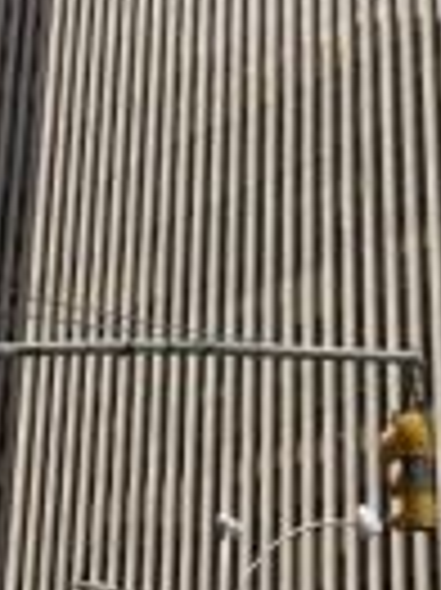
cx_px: 356
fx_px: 2025
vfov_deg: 14.5
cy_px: -486
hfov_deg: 12.4
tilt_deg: +38.8
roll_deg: -0.9
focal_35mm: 119
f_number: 1.8
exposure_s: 1/95
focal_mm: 4.25
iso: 32
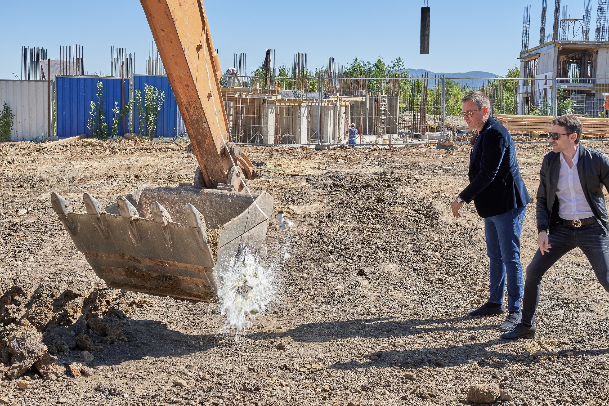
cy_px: 203
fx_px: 787
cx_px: 304
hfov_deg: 42.3
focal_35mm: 46
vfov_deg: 28.9
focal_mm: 31
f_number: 8
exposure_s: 1/320
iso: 100
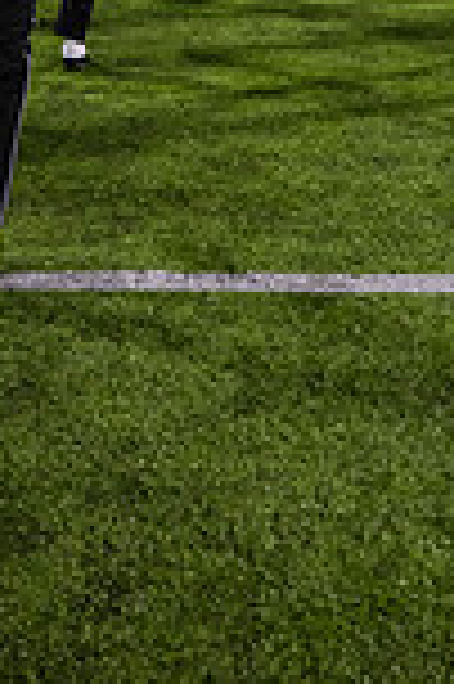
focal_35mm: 71
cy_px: -230
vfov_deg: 24.5
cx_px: 220
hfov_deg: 19.1
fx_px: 1346
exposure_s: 1/500
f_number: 3.2
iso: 1250
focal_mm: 24
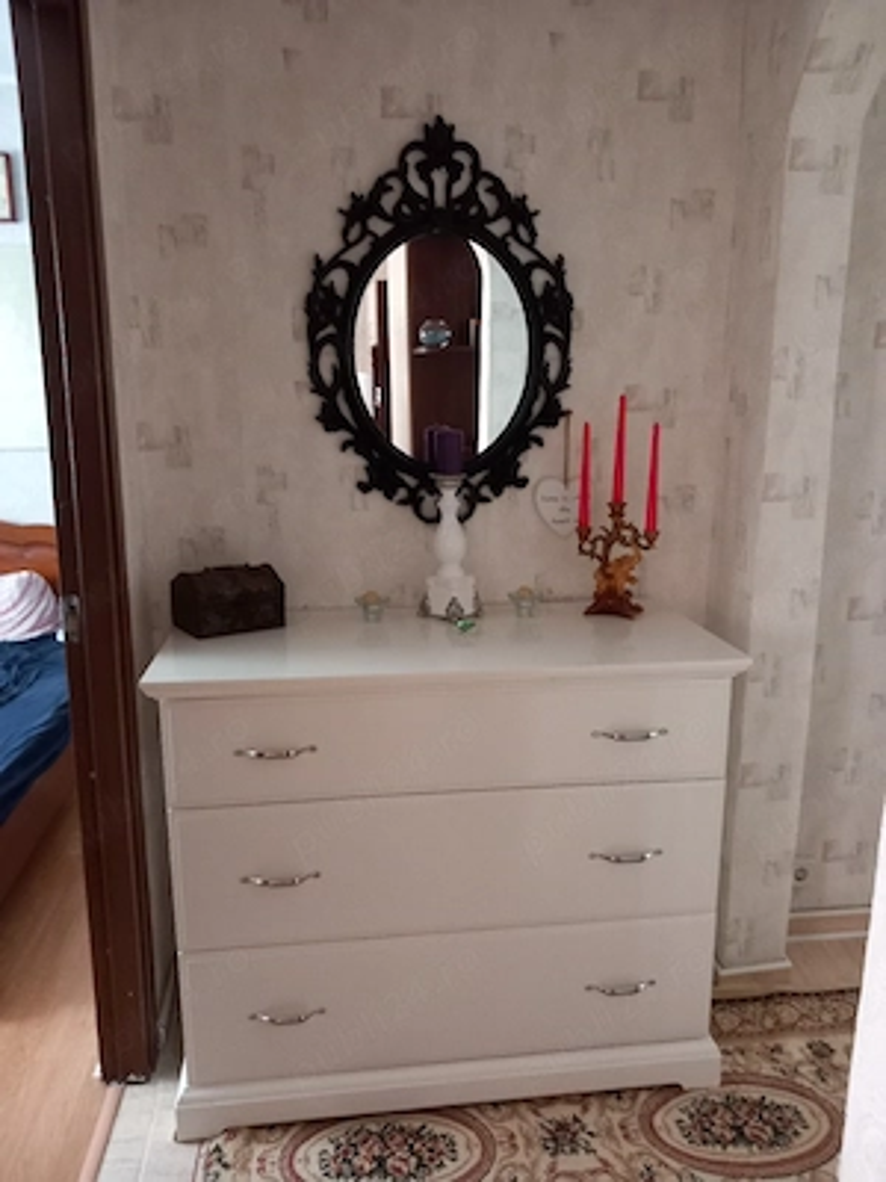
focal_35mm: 27
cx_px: 443
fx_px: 921
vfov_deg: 65.3
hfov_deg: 51.4
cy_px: 591
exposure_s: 1/20
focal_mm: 4
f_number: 1.8
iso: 640
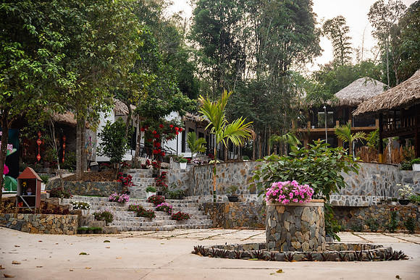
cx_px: 210
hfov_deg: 32.4
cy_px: 140
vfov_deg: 21.9
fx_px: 723
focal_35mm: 62
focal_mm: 62
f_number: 4.5
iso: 250
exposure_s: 1/125
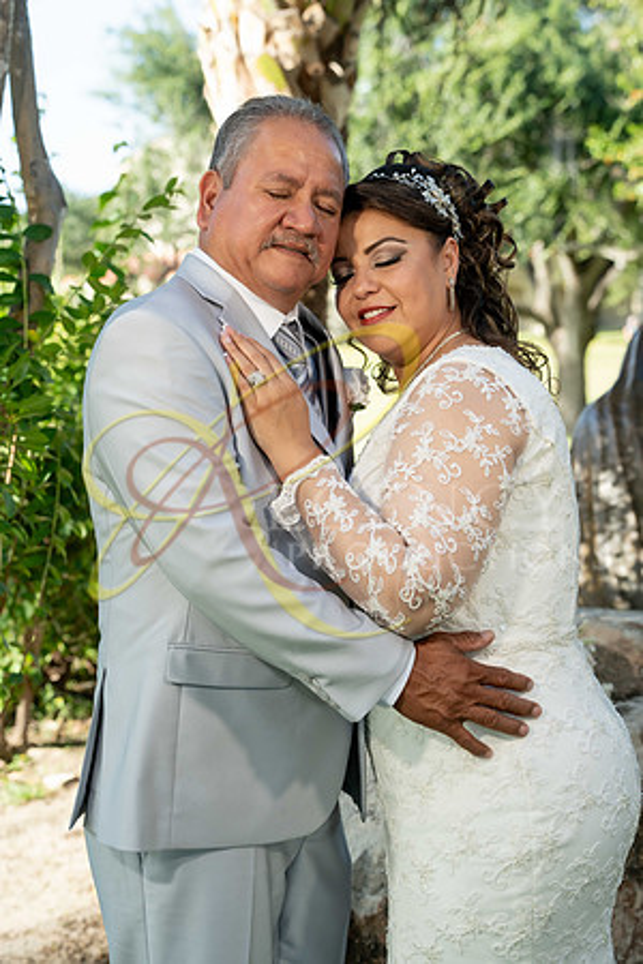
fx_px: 1581
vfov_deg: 33.9
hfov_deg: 23.0
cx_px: 322
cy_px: 482
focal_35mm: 59
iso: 500
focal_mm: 59
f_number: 4.5
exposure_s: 1/500
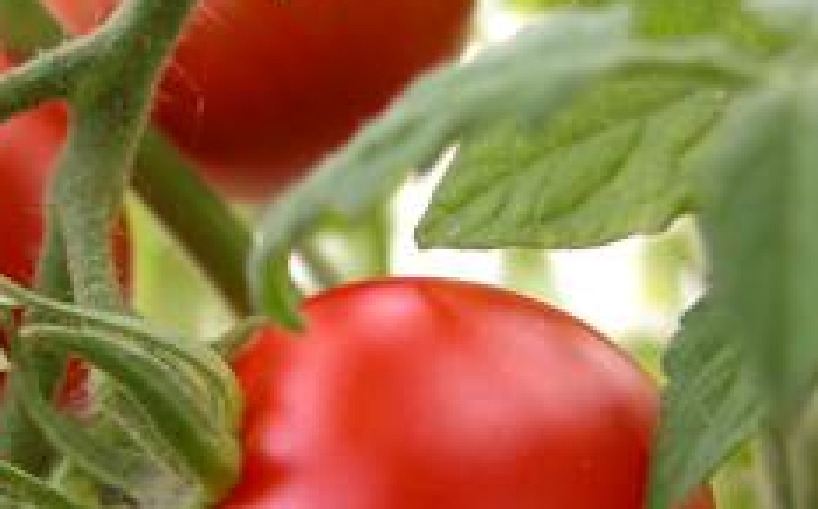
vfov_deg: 13.7
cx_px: 244
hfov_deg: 21.8
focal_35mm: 95
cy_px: 351
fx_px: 2115
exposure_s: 1/35.6
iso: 100
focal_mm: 11.6
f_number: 3
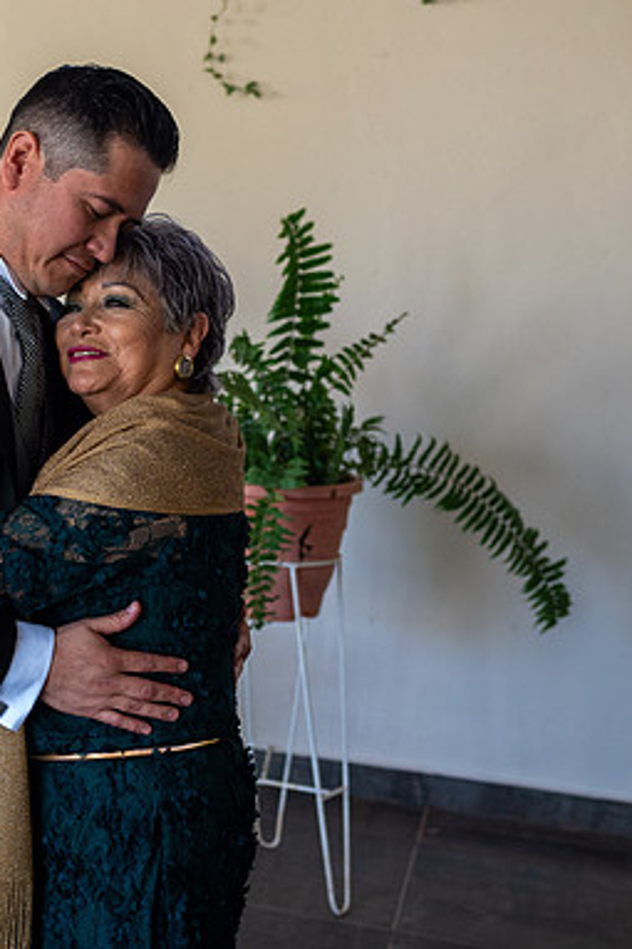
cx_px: 35
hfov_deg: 24.6
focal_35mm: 53
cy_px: 472
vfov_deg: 37.5
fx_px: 1397
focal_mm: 35
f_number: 3.5
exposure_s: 1/320
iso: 1600
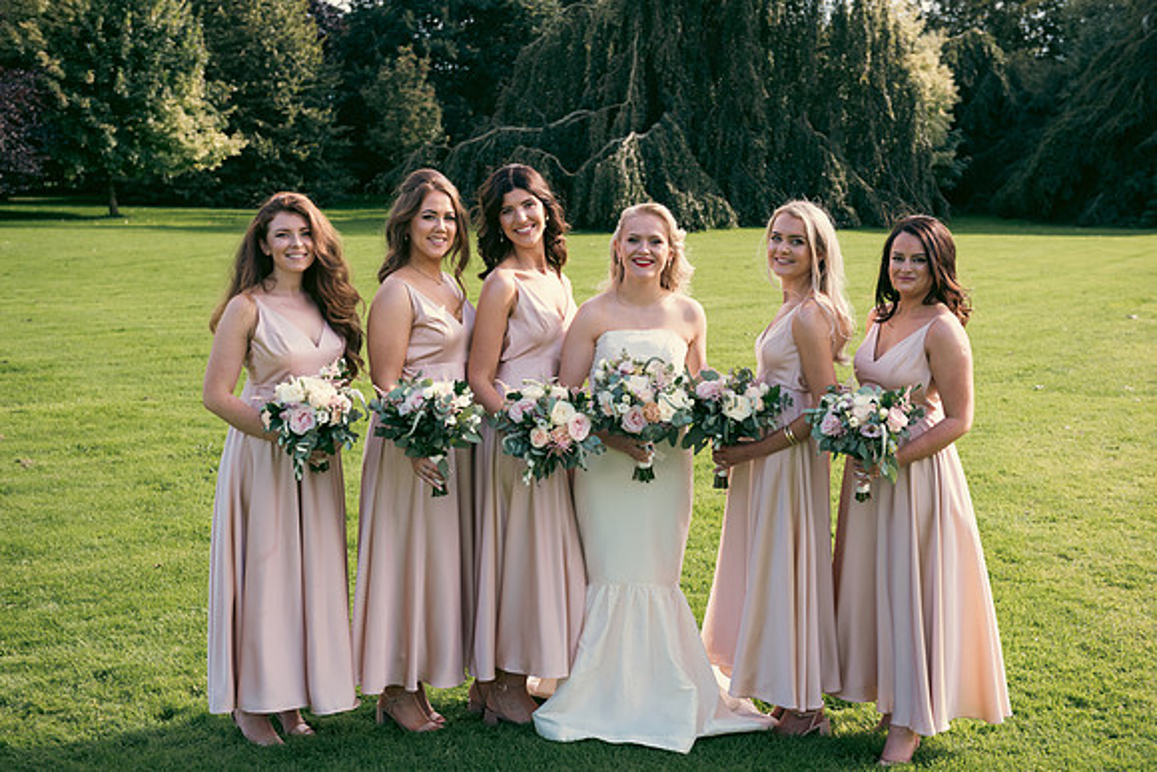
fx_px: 1607
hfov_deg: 39.6
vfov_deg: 27.0
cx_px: 578
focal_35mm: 50
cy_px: 386
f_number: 5
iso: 100
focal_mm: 50
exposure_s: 1/320
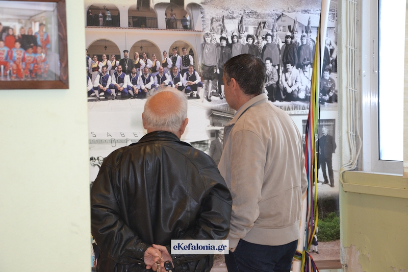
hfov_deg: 18.2
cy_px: 136
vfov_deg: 12.2
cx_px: 204
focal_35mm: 112
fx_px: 1275
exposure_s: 1/60
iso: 1100
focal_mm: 75
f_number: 5.3
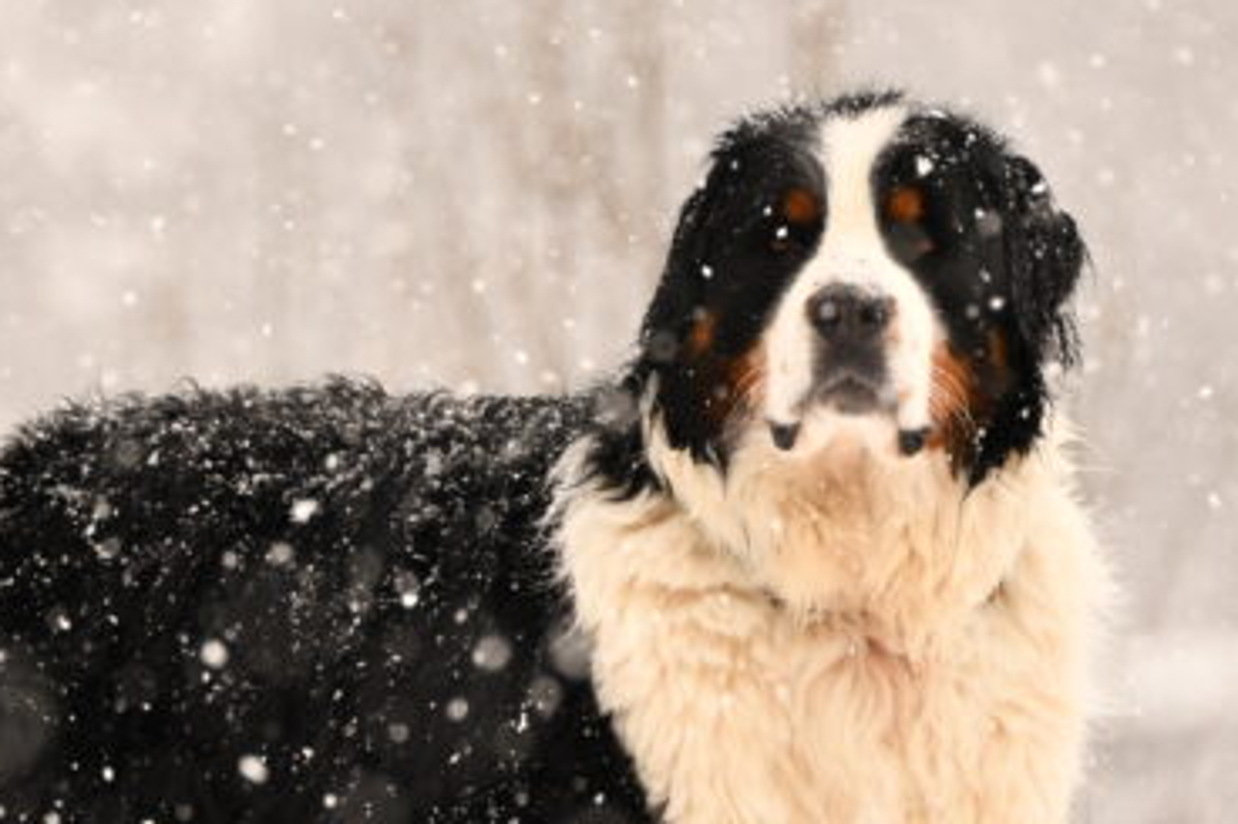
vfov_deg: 2.6
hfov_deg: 3.9
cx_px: 360
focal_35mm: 529
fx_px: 18183
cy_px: 708
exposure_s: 1/1250
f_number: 5.6
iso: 1600
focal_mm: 190
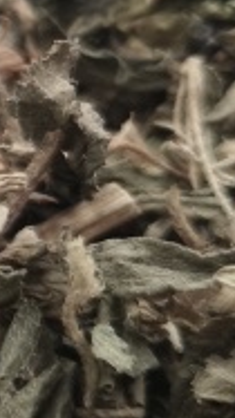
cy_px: 159
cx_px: -427
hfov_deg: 9.4
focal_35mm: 107
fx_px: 1187
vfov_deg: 20.0
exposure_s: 1/50
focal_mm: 5.6
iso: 580
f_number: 1.88
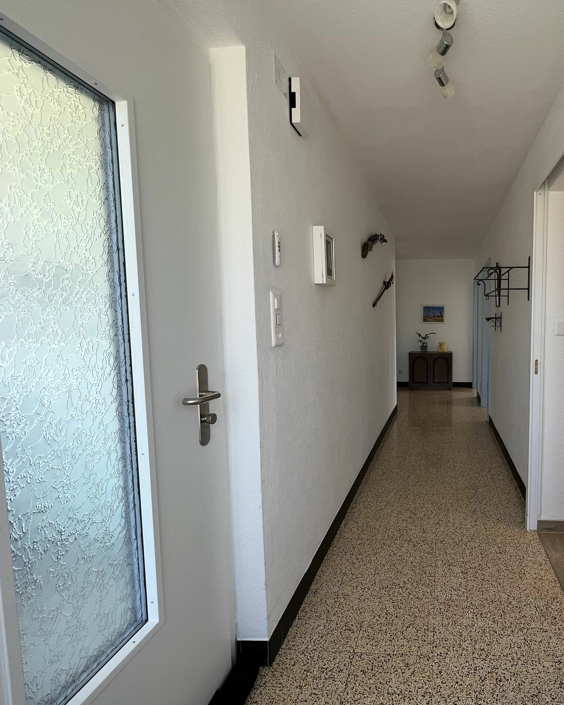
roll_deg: -0.2
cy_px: 352
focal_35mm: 17
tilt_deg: -5.7
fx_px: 355
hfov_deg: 71.7
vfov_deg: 89.6
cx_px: 423
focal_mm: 1.57
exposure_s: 1/100
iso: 64
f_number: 1.8
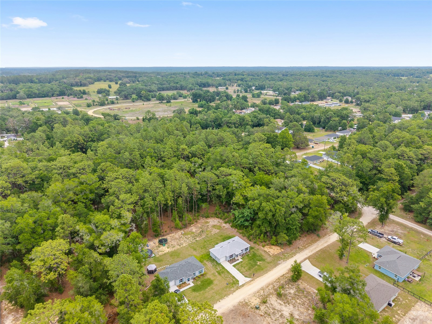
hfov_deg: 71.6
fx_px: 300
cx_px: 216
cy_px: 162
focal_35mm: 24
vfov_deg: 56.8
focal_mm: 8.67
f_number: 1.8
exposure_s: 1/640
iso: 200
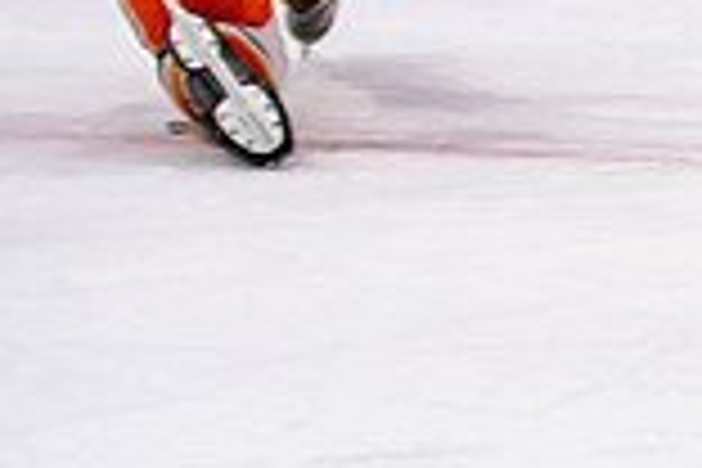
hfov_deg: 4.1
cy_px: 118
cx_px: 1766
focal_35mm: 490
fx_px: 9554
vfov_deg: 2.8
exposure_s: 1/640
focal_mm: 88
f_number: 2.8
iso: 500
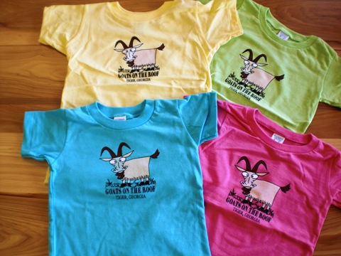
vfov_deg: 37.7
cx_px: 170
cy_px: 128
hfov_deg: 49.0
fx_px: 374
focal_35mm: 38
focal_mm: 6.3
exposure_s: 1/80
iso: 100
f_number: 3.1
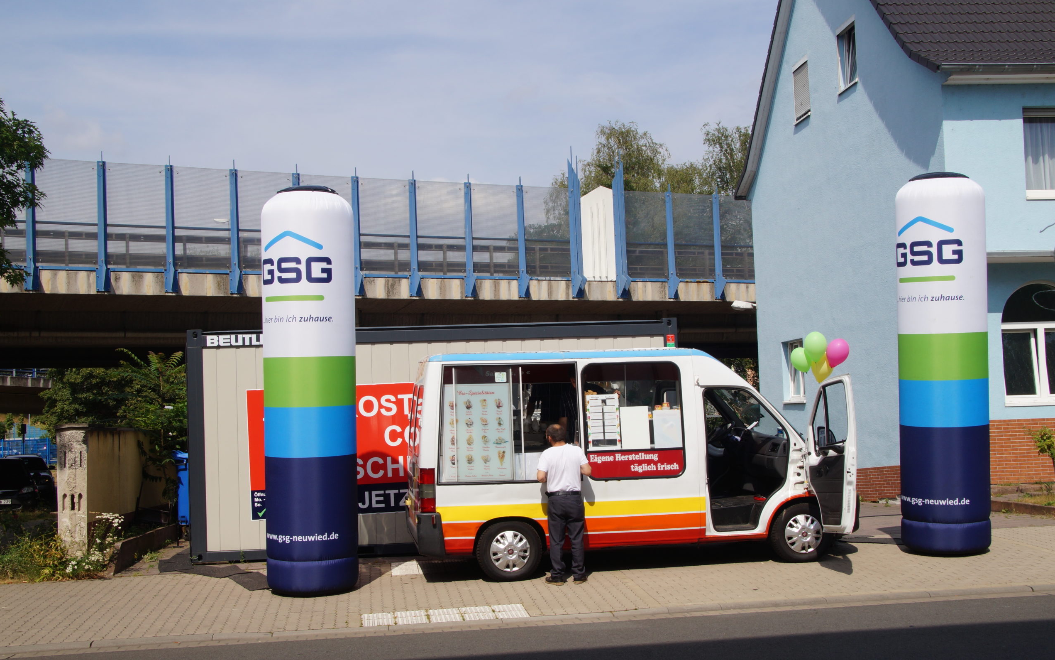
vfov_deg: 32.0
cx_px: 530
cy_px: 352
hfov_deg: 49.3
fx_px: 1150
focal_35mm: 40
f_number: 14
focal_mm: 26
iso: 100
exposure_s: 1/100
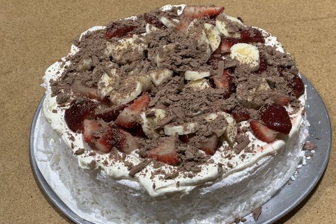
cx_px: 169
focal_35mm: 81
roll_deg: +3.0
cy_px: 113
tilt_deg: -44.2
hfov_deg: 25.1
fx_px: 756
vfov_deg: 16.8
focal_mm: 9
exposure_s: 1/51
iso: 320
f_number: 2.8
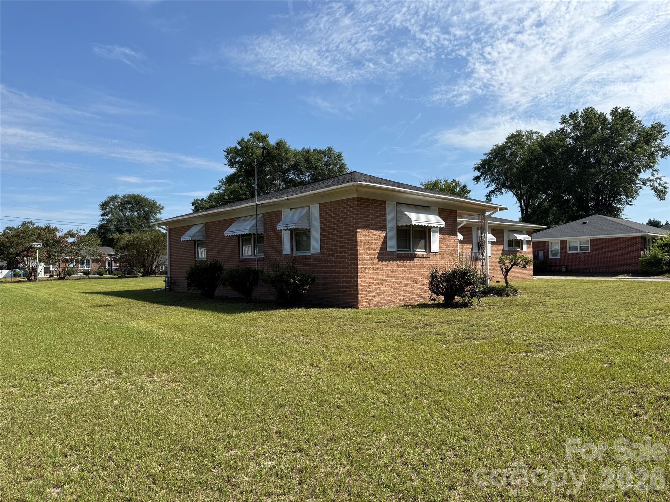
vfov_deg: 56.8
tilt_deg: +2.0
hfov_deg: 71.6
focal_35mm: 24
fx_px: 465
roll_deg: +1.3
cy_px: 251
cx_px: 335
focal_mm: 6.76
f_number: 1.78
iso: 80
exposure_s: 1/4975
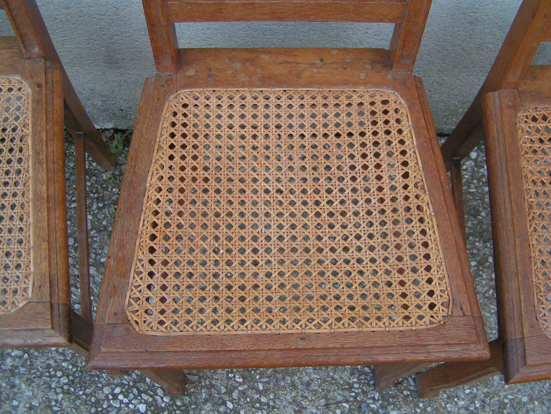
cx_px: 276
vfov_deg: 37.7
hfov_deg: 49.0
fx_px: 605
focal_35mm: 38
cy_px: 207
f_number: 2.8
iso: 50
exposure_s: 1/50
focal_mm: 5.8
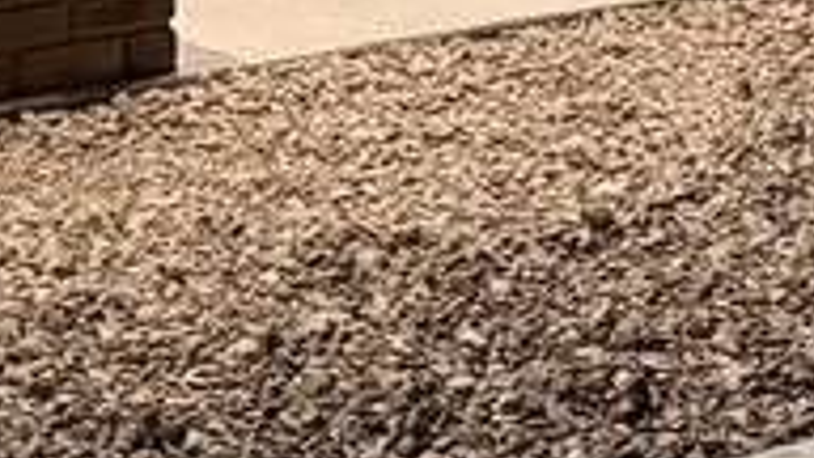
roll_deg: +0.5
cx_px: 475
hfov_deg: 12.4
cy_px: -1175
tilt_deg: +5.7
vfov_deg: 6.1
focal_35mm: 174
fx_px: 3756
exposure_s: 1/40
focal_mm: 6.76
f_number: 1.78
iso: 640
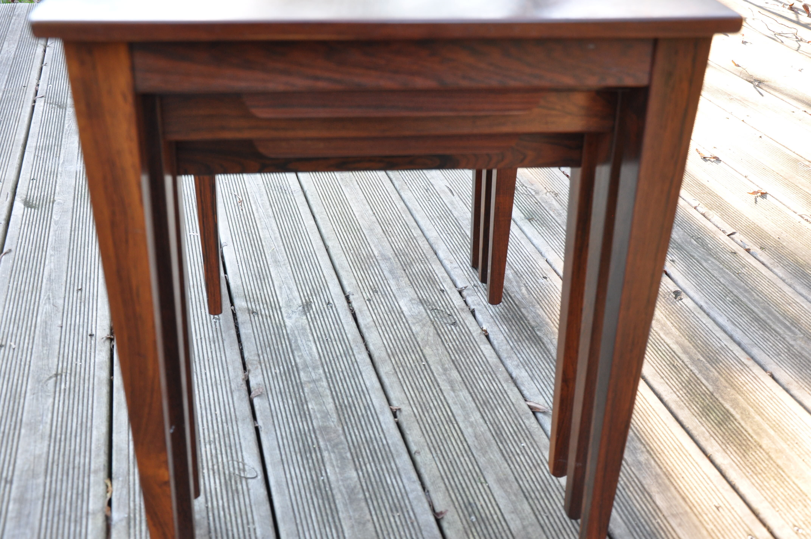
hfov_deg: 49.6
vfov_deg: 34.1
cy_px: 270
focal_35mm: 39
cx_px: 406
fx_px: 878
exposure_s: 1/45
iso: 500
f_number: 6.7
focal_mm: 26
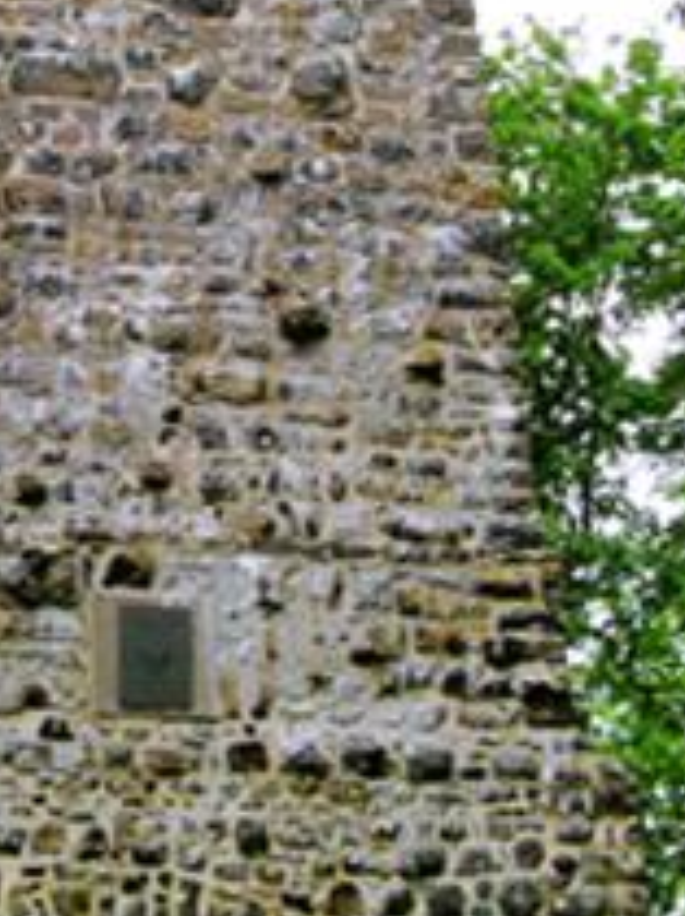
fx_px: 2142
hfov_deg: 18.0
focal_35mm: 81
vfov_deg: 24.1
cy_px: 336
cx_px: 107
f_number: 4.9
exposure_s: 1/105
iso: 50
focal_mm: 5.7
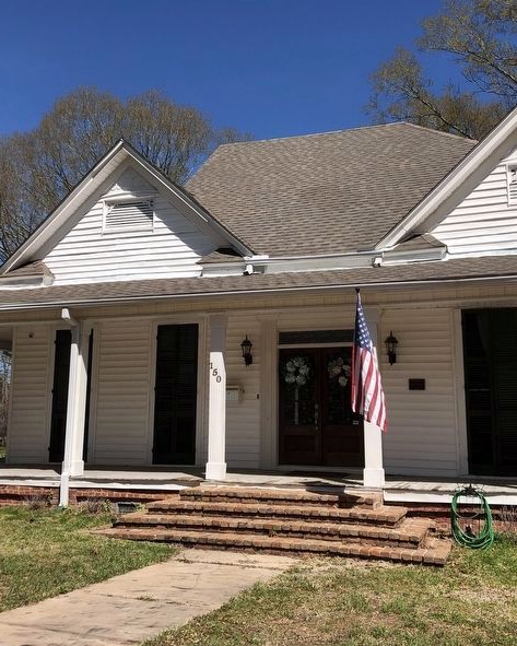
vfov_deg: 49.1
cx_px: 255
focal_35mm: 37
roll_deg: -1.0
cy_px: 326
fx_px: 707
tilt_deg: +10.0
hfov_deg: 40.1
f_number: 1.8
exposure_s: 1/2315
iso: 20
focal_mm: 4
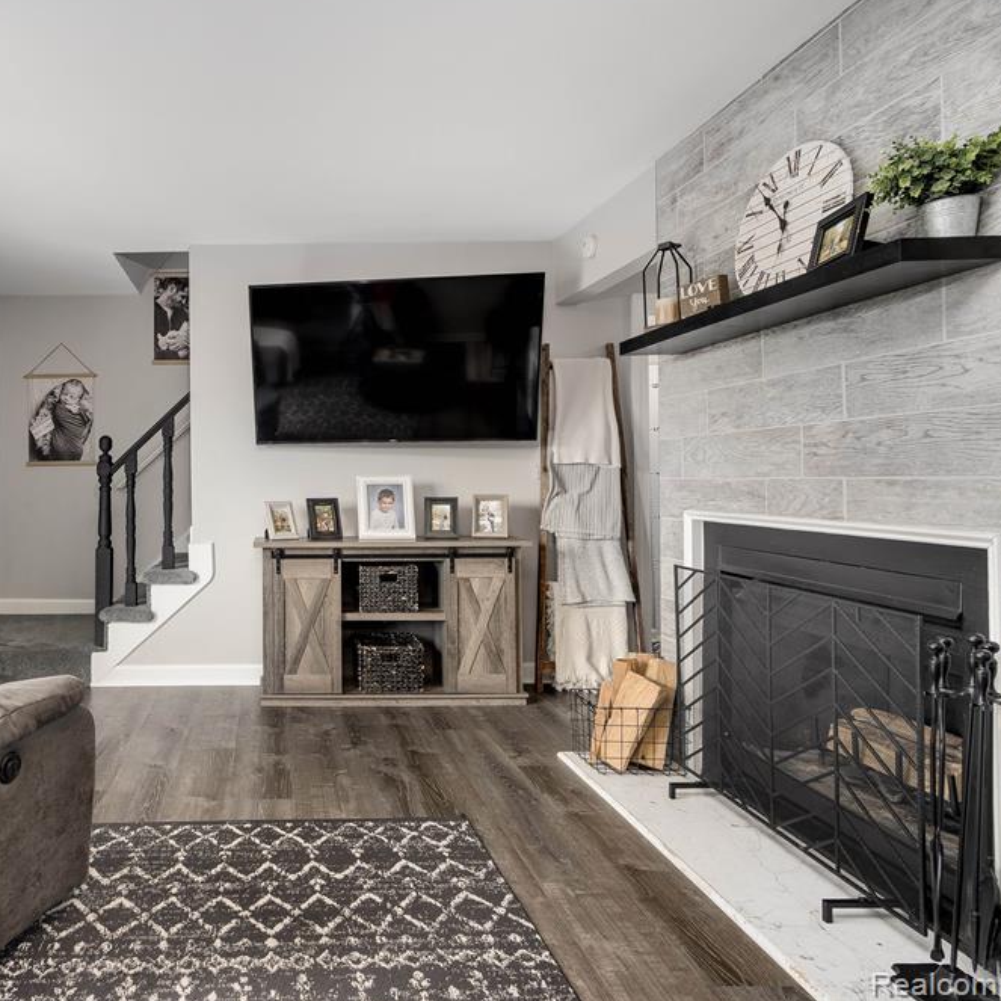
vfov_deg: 72.1
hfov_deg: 67.6
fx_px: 687
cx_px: 251
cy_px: 494
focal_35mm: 21
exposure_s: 1/250
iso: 250
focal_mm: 16
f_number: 7.1
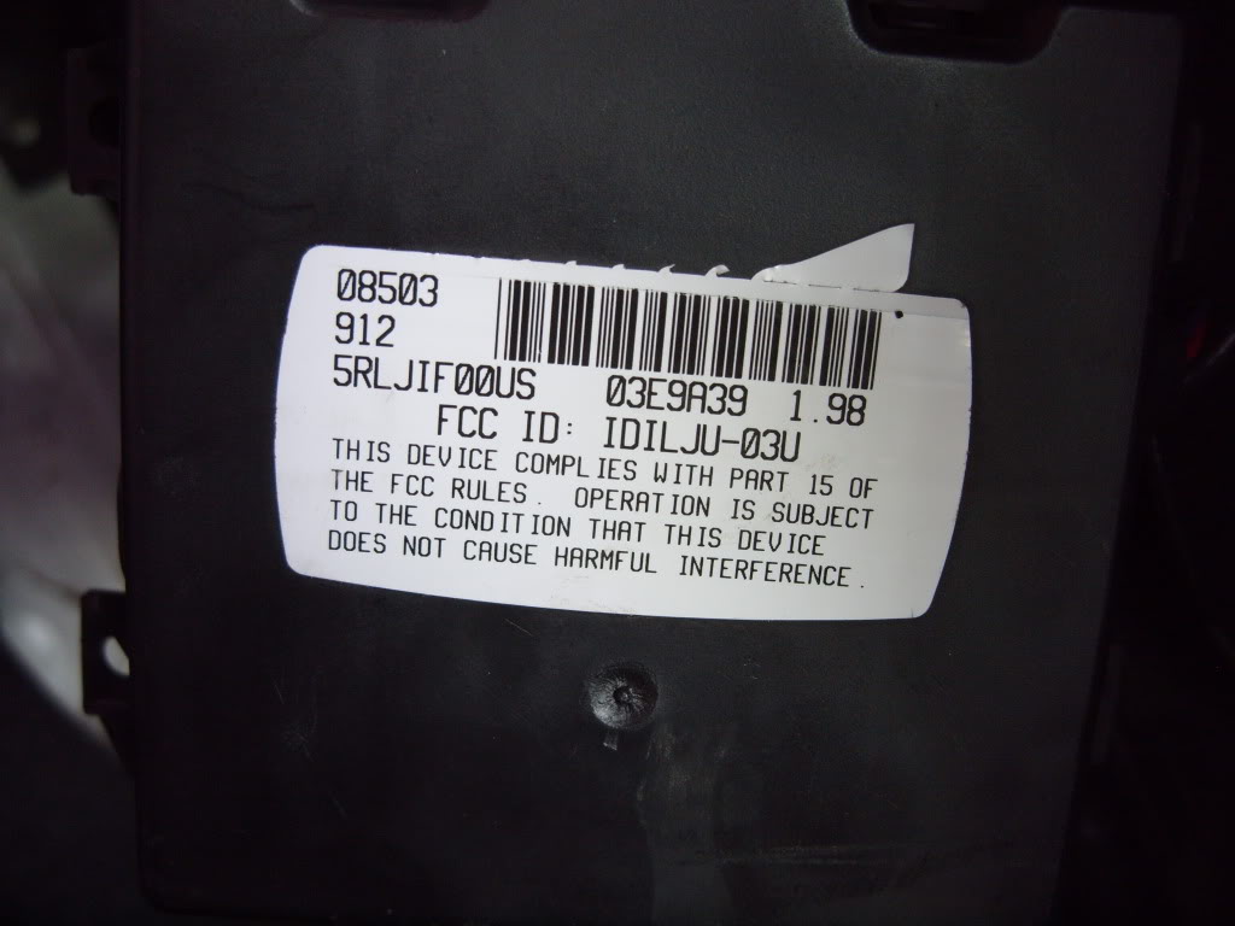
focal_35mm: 35
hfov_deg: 52.6
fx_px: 1249
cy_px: 463
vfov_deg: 40.7
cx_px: 618
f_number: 2.8
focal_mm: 7.8
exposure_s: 1/45
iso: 160
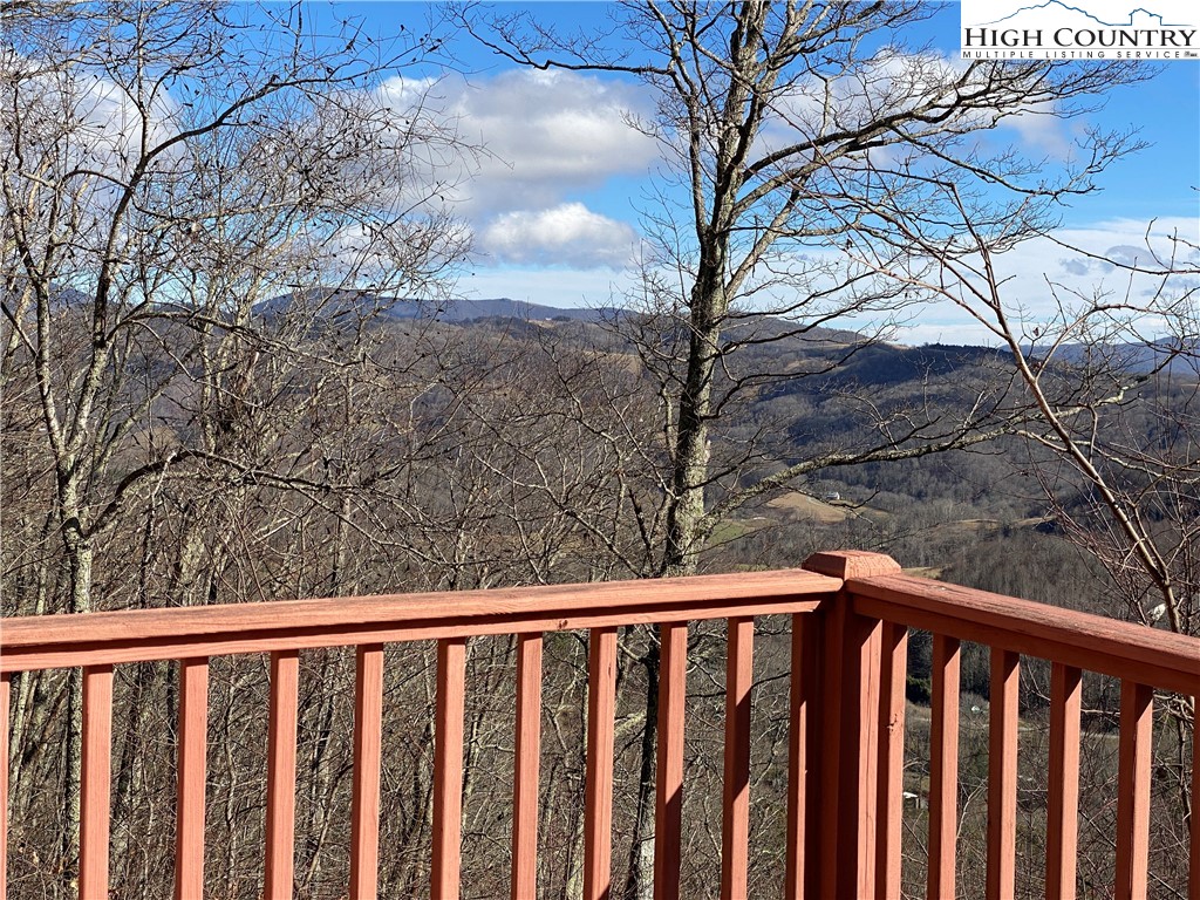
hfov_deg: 36.8
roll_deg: -0.7
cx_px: 600
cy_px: 450
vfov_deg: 28.0
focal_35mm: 52
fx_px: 1803
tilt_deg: -2.6
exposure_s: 1/1370
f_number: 2
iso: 20
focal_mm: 6
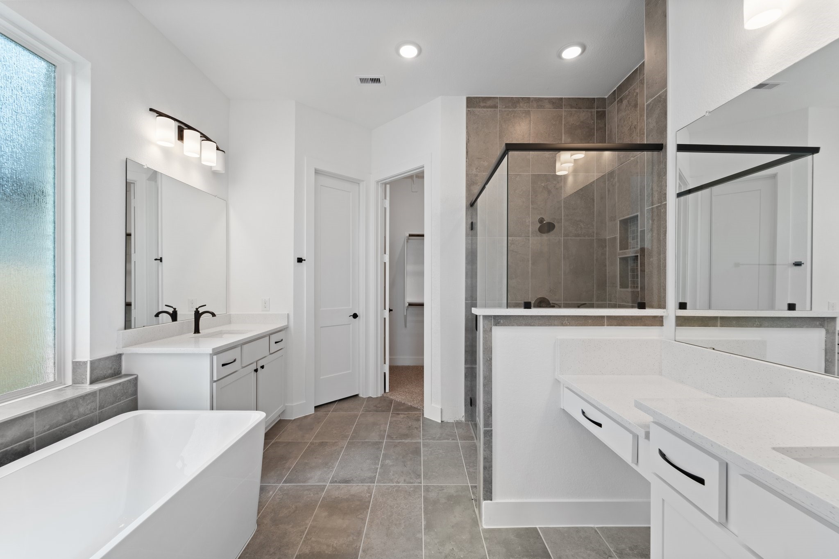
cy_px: 280
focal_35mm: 14
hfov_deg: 104.3
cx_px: 420
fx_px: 326
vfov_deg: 81.2
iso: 320
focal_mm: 14
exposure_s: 1/8
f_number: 9
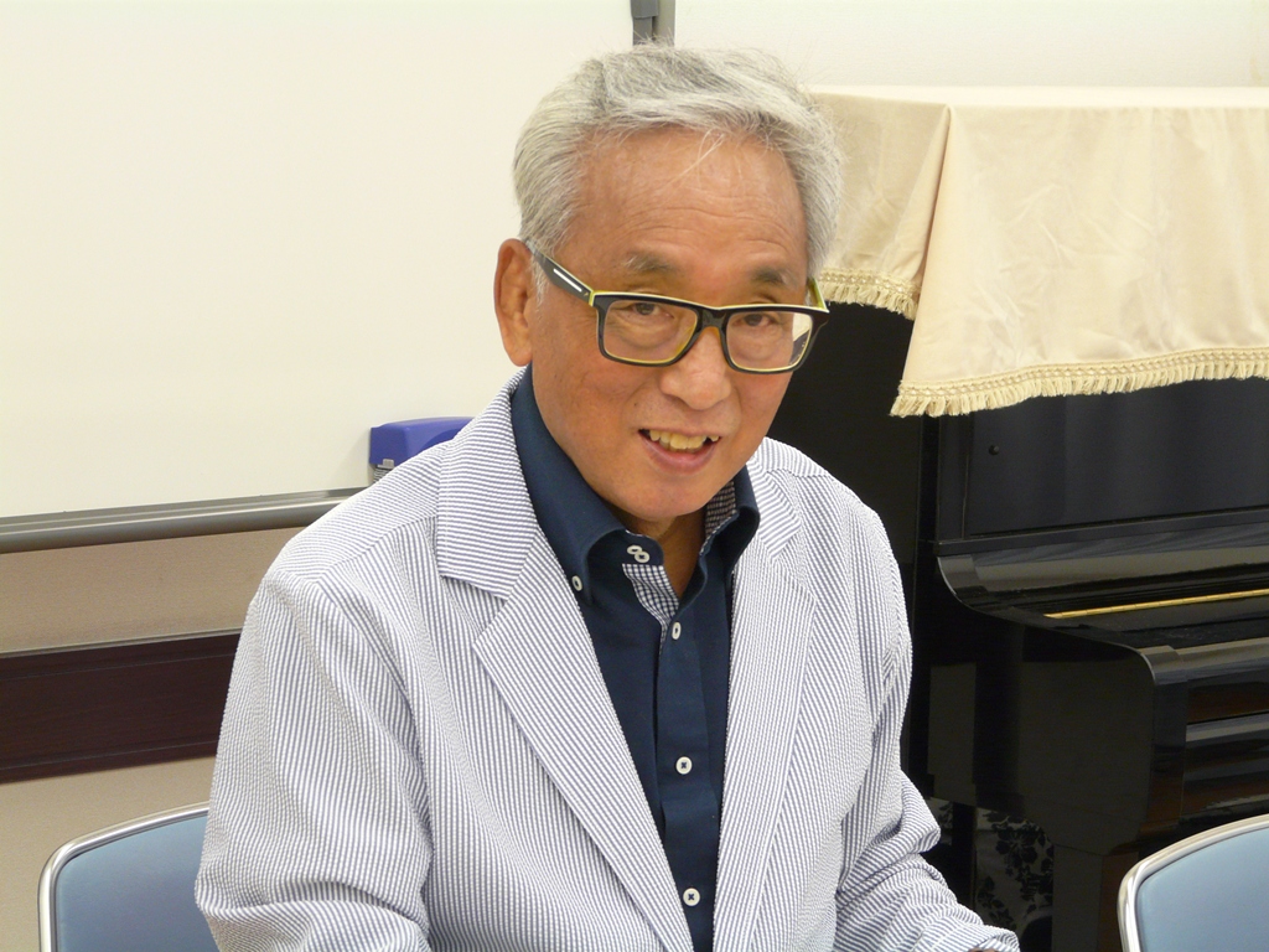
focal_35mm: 112
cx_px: 634
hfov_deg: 17.6
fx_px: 4106
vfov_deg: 13.2
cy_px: 476
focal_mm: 18.3
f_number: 3.6
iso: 200
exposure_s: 1/40
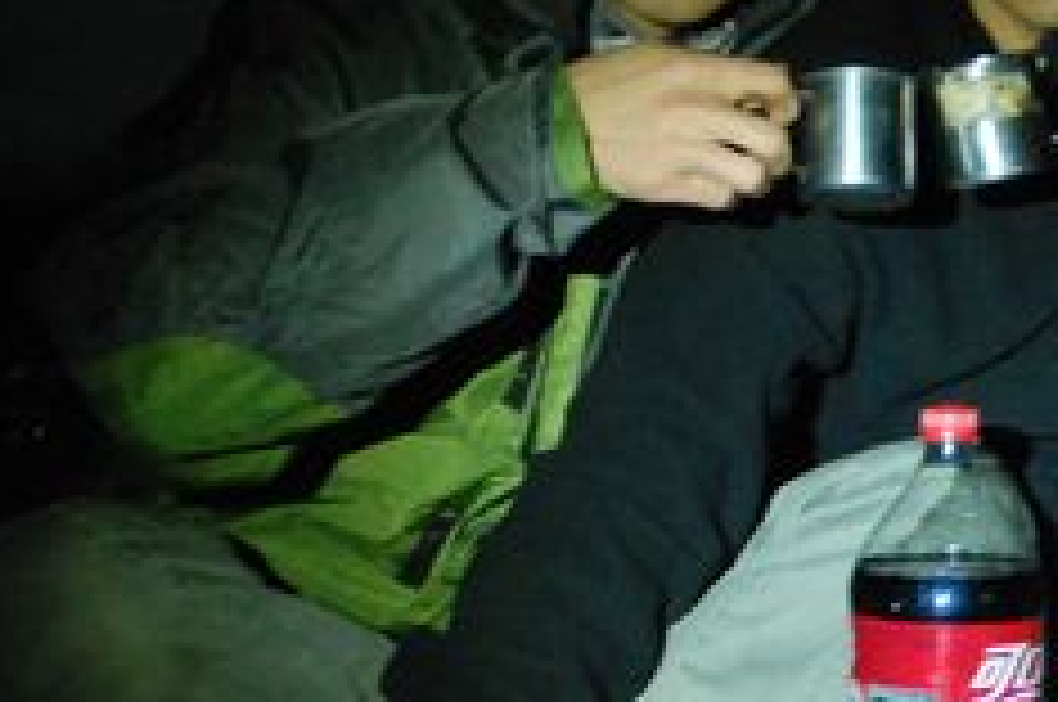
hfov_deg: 18.0
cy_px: 416
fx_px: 3266
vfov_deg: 12.3
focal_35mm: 111
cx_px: 1040
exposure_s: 1/1.6
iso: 1600
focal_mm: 29
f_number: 2.8
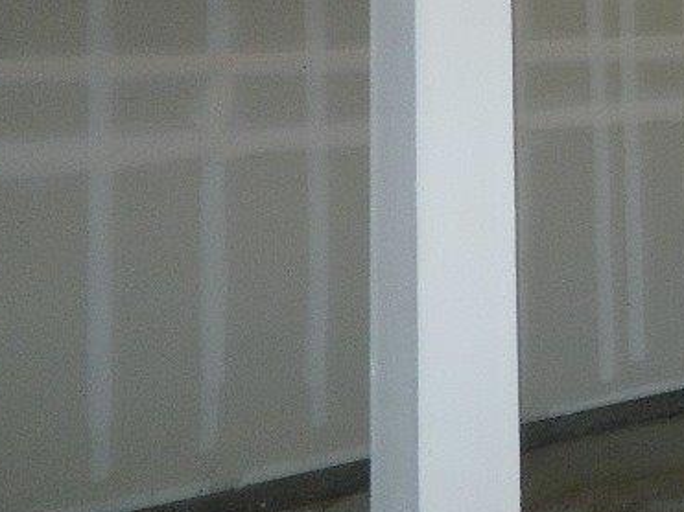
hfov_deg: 24.9
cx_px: 857
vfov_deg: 19.9
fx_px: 1363
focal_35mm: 69
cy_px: -120
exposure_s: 1/30
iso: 200
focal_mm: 4.5
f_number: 3.1
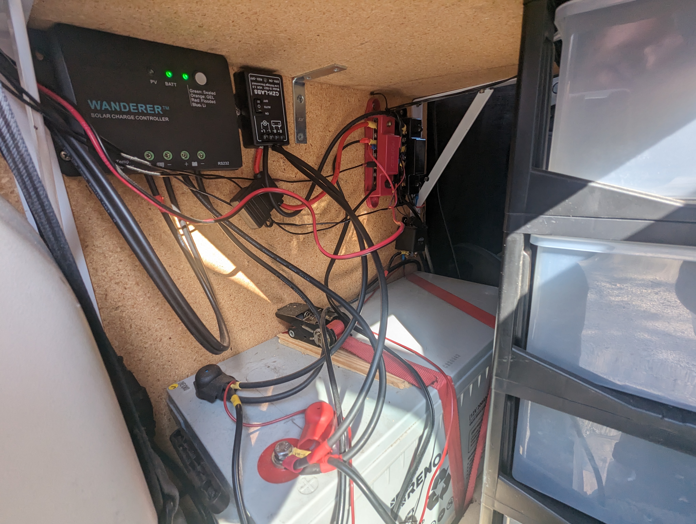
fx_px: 322
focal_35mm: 16
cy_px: 262
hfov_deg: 94.4
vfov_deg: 78.2
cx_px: 348
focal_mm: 2.35
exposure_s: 1/168
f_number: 2.2
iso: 52
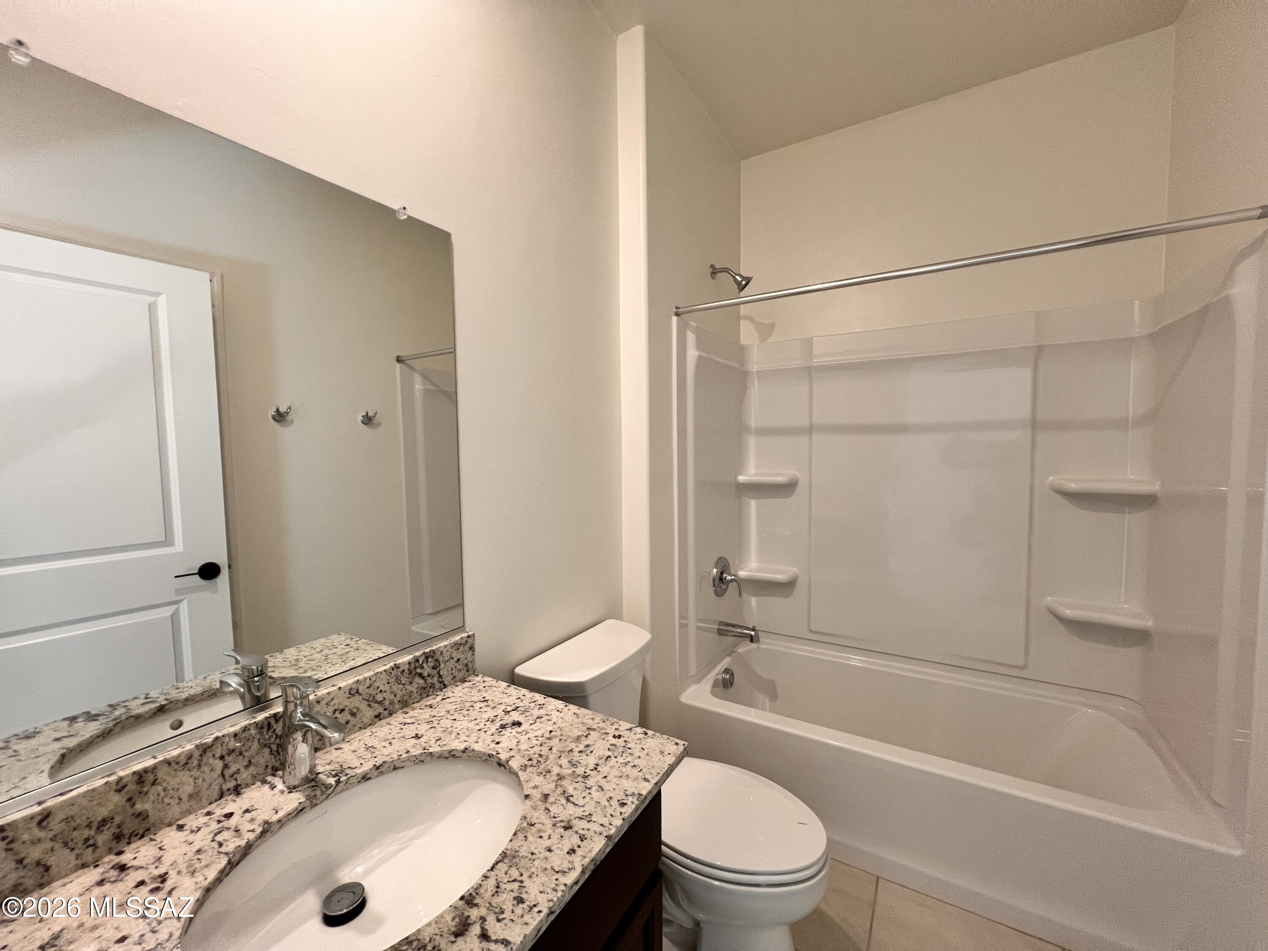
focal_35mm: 13
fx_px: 476
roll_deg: +0.7
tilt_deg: -4.1
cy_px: 476
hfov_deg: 106.2
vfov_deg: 89.9
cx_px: 634
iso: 200
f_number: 1.8
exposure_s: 1/120
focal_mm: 1.57
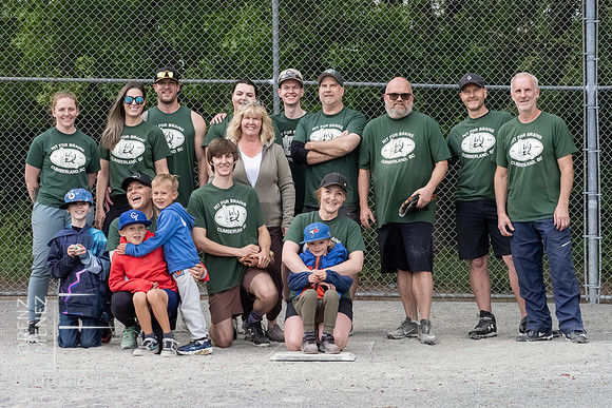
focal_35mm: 88
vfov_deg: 15.5
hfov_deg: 23.1
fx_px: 1496
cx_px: 317
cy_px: 213
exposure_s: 1/1600
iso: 5000
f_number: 5.6
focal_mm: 40
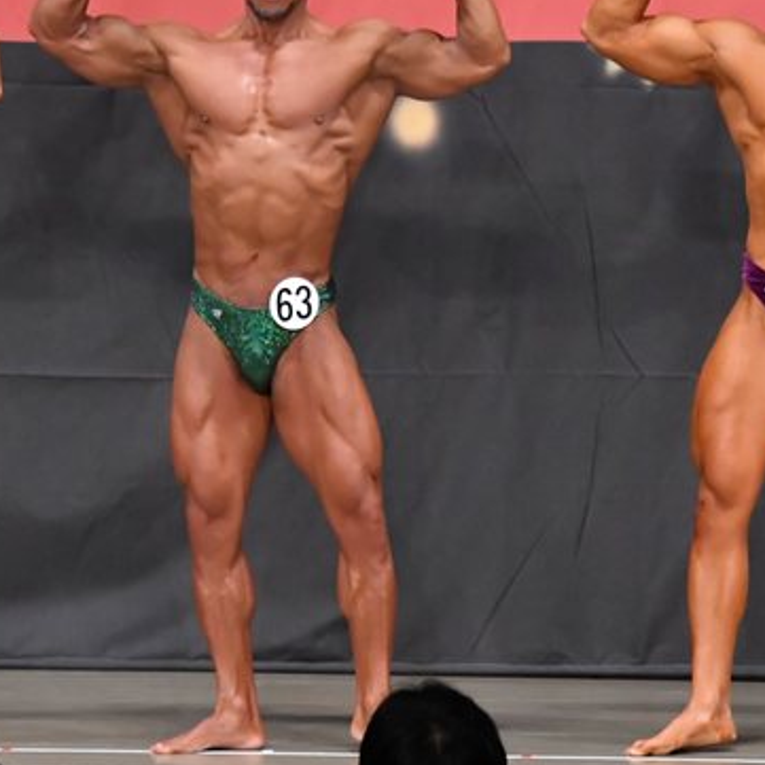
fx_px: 9201
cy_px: 318
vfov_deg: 4.8
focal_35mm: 368
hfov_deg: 4.8
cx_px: 690
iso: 6400
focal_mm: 135
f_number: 5.6
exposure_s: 1/400
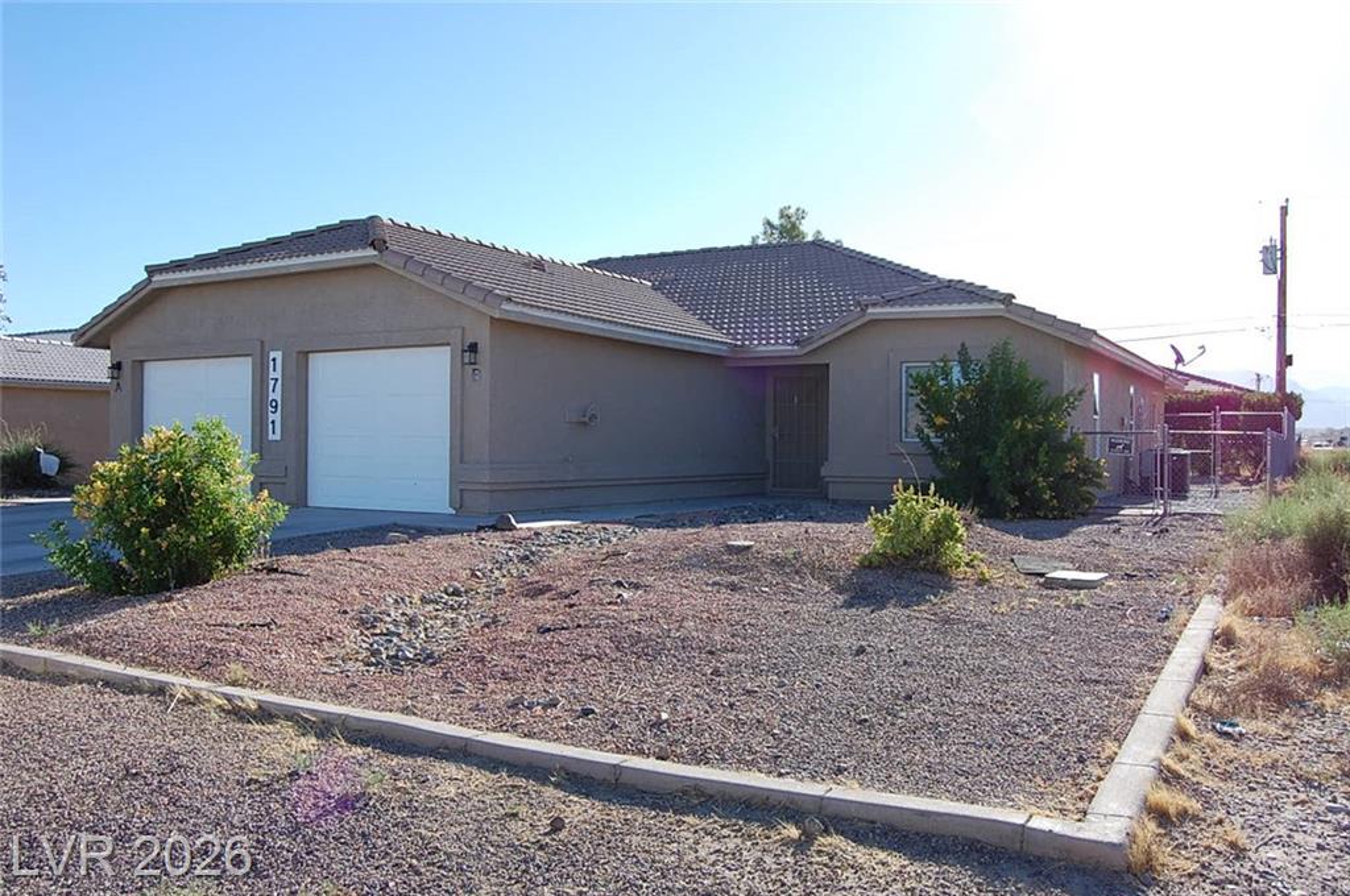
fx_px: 1124
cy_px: 448
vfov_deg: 43.5
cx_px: 675
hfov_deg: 62.0
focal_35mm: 30
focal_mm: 20
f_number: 8
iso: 200
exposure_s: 1/250
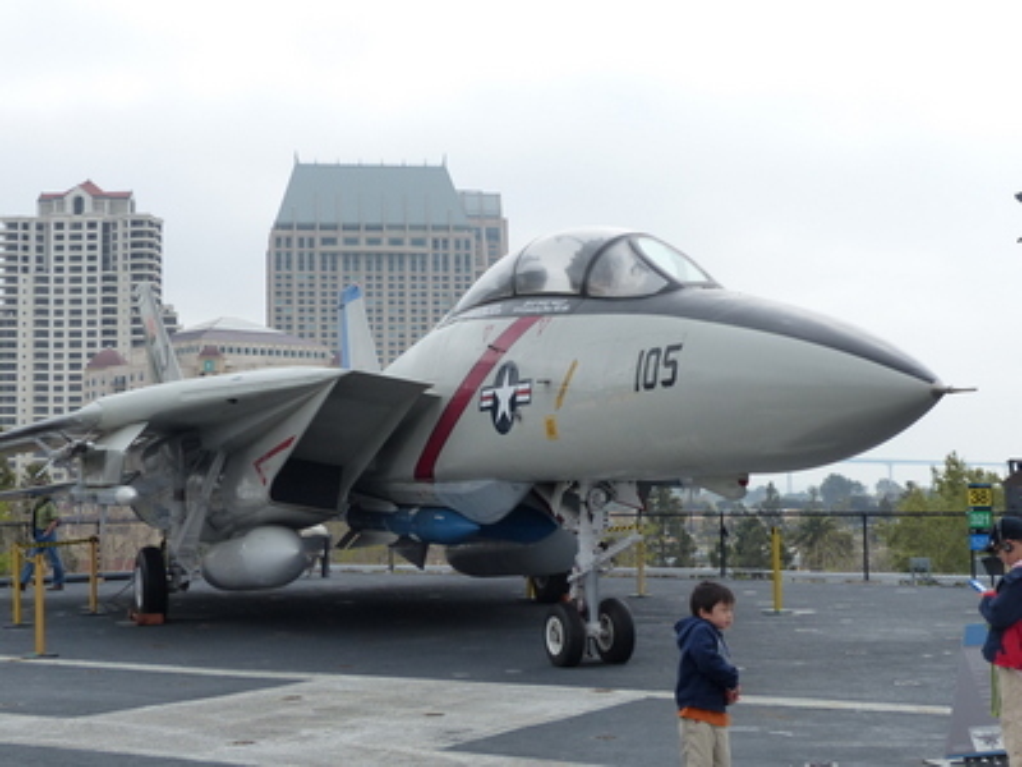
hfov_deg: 34.9
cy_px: 384
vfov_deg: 26.6
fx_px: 1624
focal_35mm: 55
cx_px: 511
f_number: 4
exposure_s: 1/1000
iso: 160
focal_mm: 9.9
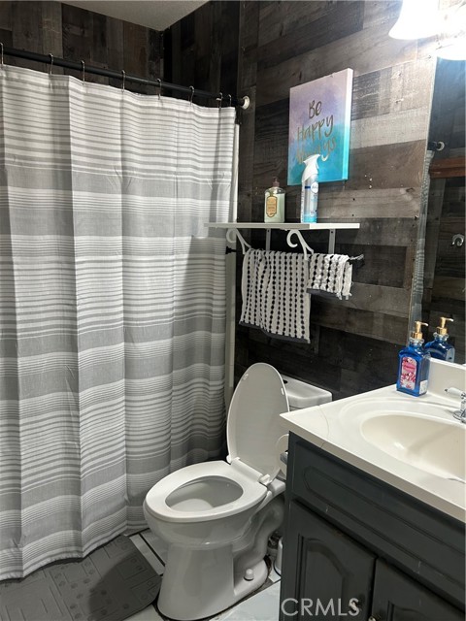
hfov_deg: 53.1
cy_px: 310
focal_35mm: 26
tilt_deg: -10.3
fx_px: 467
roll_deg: -0.6
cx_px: 233
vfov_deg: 67.3
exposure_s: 1/60
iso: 160
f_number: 1.5
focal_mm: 5.7
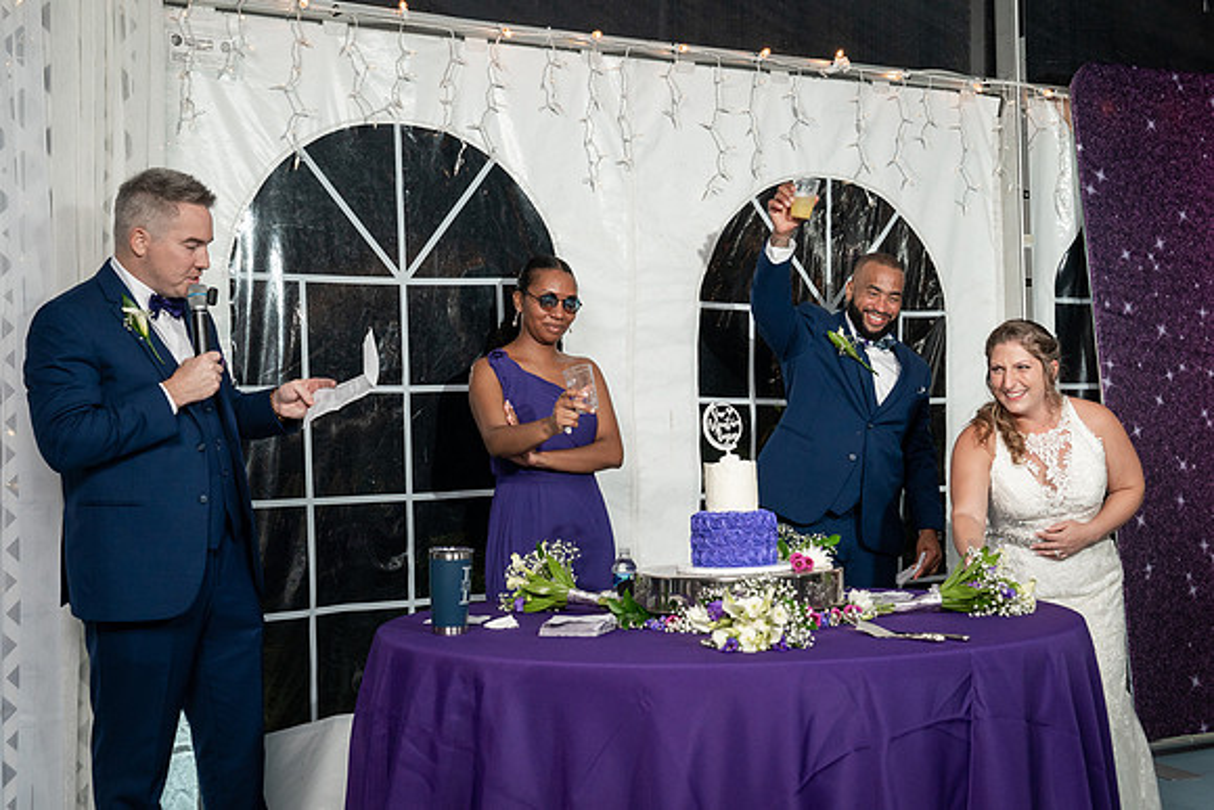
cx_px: 627
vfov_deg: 27.8
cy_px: 392
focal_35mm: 49
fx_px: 1639
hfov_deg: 40.6
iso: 1600
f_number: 5.6
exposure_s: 1/200
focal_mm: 47
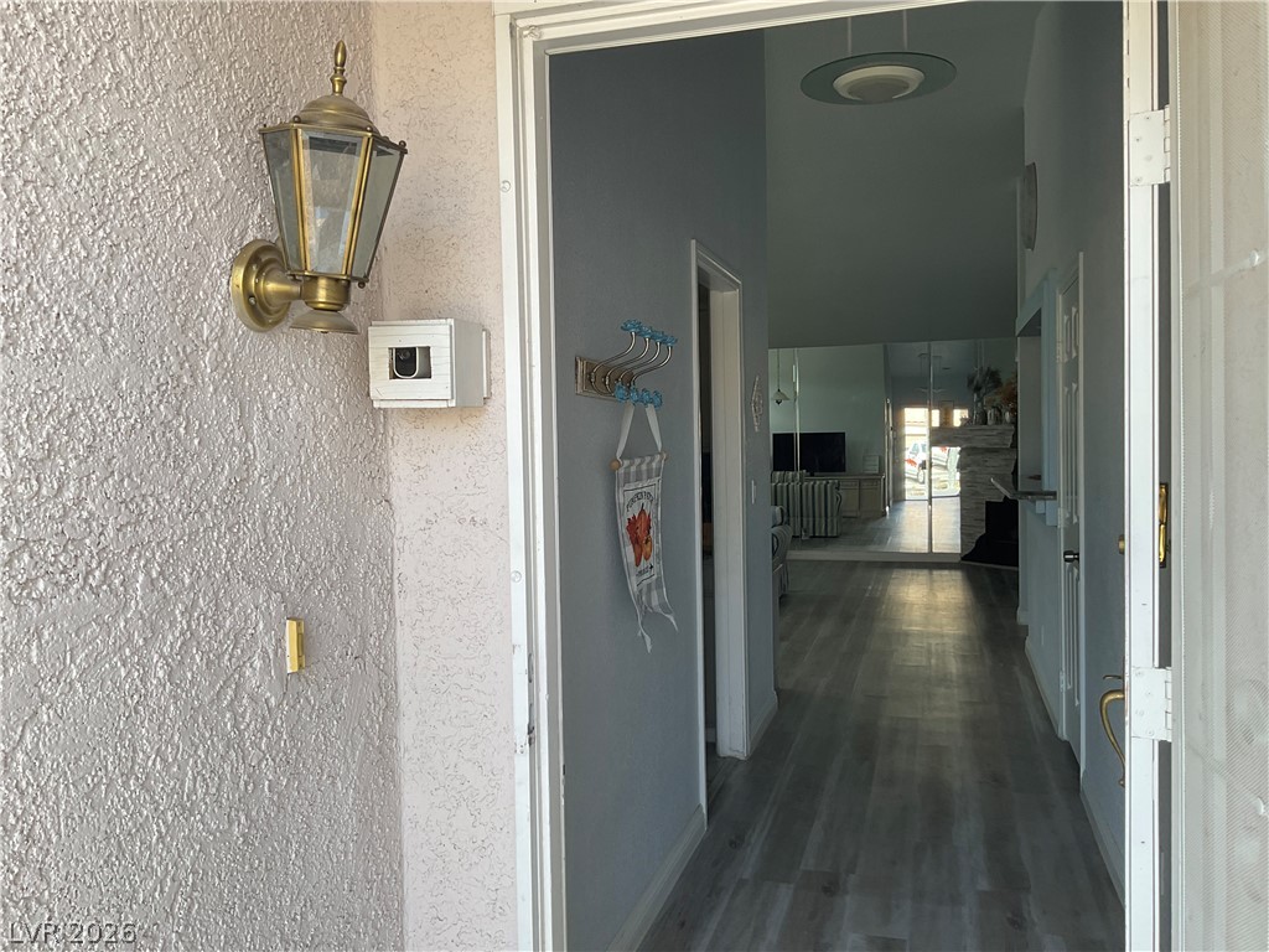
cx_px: 634
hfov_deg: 61.7
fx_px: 1063
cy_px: 476
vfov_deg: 48.2
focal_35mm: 29
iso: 25
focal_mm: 3
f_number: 1.8
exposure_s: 1/120
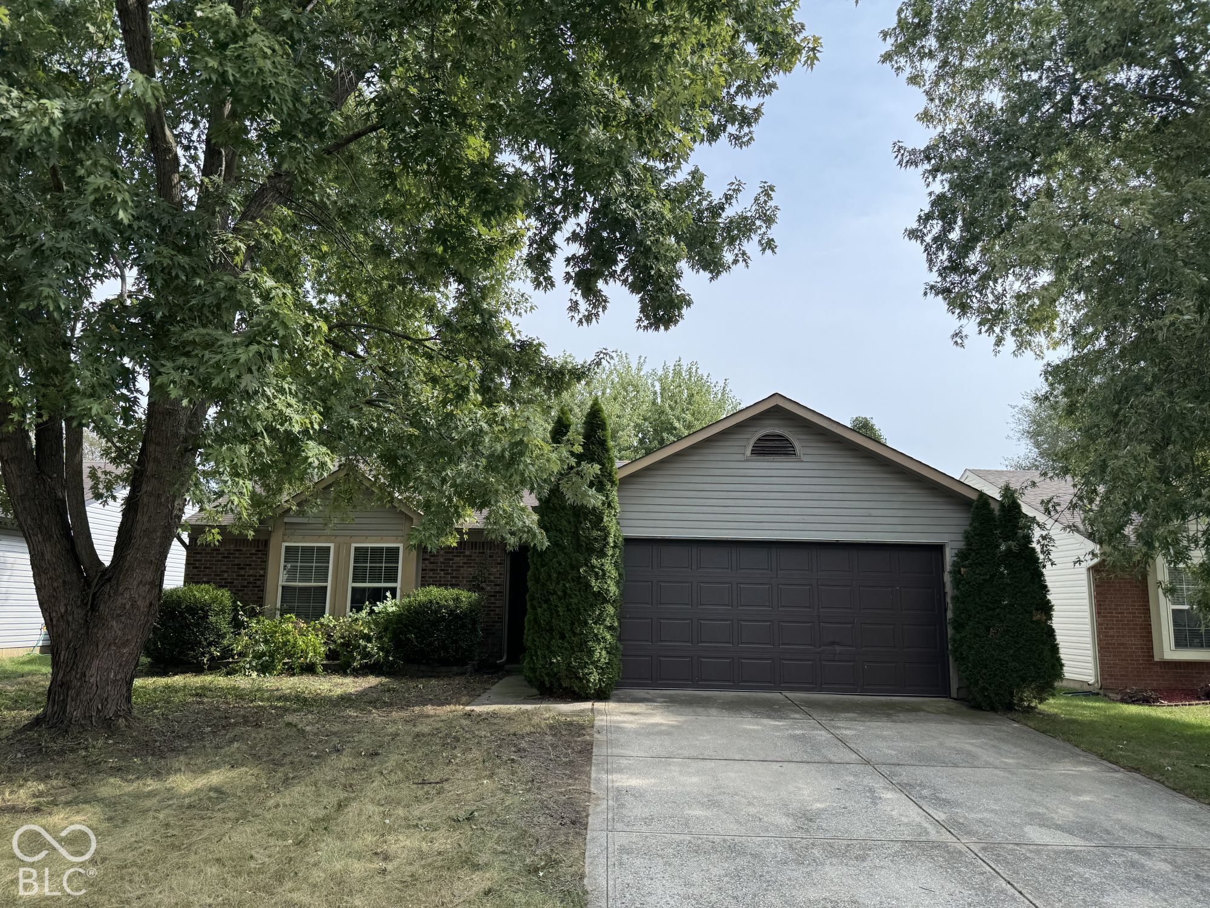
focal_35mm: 24
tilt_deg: +10.2
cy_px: 454
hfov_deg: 71.6
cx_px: 605
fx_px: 839
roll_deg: -0.4
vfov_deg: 56.8
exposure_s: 1/2252
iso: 80
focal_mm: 6.76
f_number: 1.78
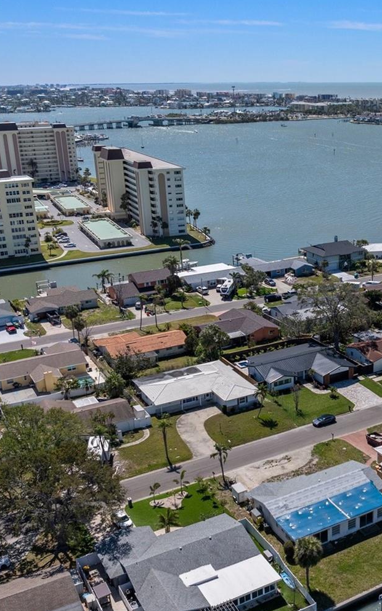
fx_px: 683
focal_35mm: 41
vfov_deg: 48.1
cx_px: 317
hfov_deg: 30.3
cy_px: 346
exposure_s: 1/5000
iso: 120
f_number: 2.8
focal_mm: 12.29
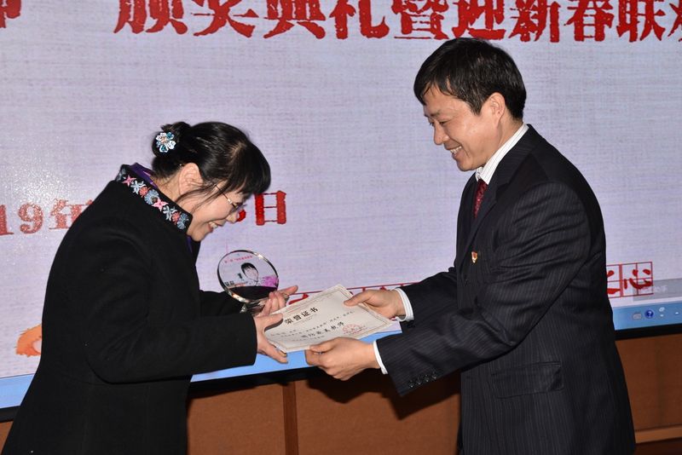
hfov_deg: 44.5
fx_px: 834
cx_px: 341
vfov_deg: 30.5
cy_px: 228
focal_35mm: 44
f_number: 5.6
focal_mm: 44
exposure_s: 1/125
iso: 110
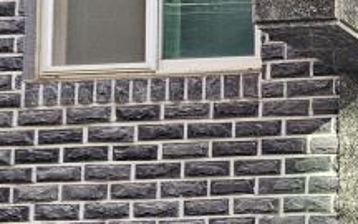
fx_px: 498
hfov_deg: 24.1
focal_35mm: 51
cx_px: 607
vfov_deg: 24.8
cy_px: 191
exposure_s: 1/120
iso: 64
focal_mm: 2.2
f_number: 2.2
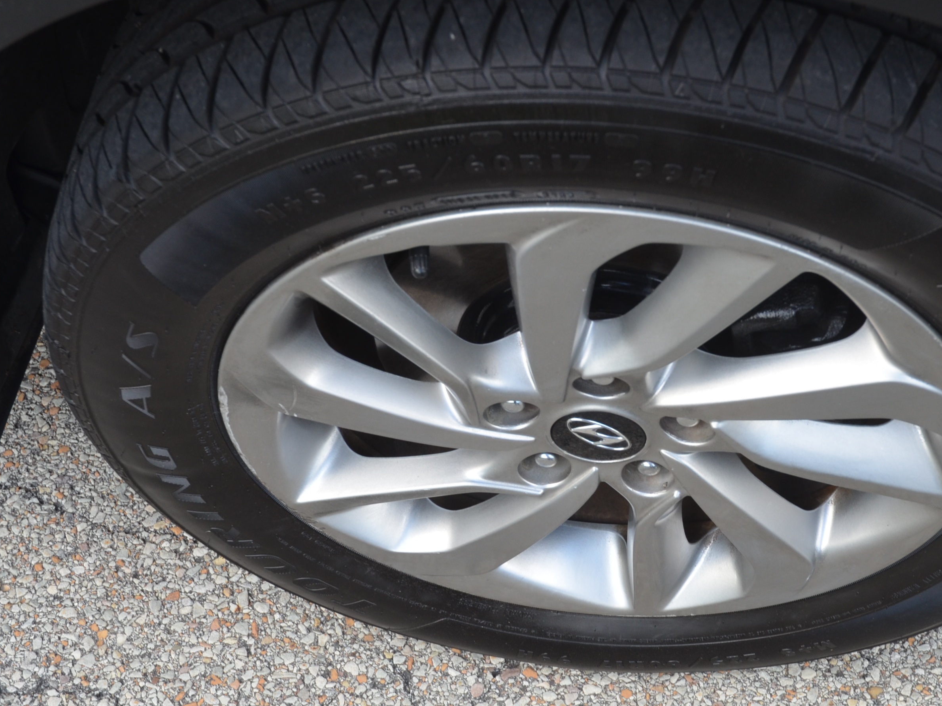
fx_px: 1762
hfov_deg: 29.8
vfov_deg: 22.7
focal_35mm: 65
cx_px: 586
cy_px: 348
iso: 320
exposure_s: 1/125
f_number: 5.6
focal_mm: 29
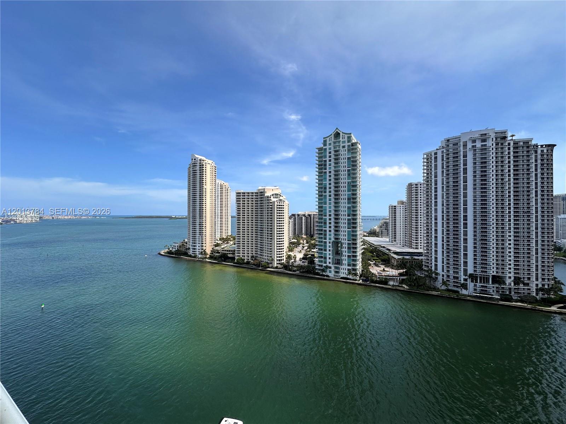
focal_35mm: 14
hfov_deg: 102.1
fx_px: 229
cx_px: 283
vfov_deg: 85.7
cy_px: 212
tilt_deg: +0.3
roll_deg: -0.9
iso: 50
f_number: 2.2
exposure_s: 1/2304
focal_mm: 2.22
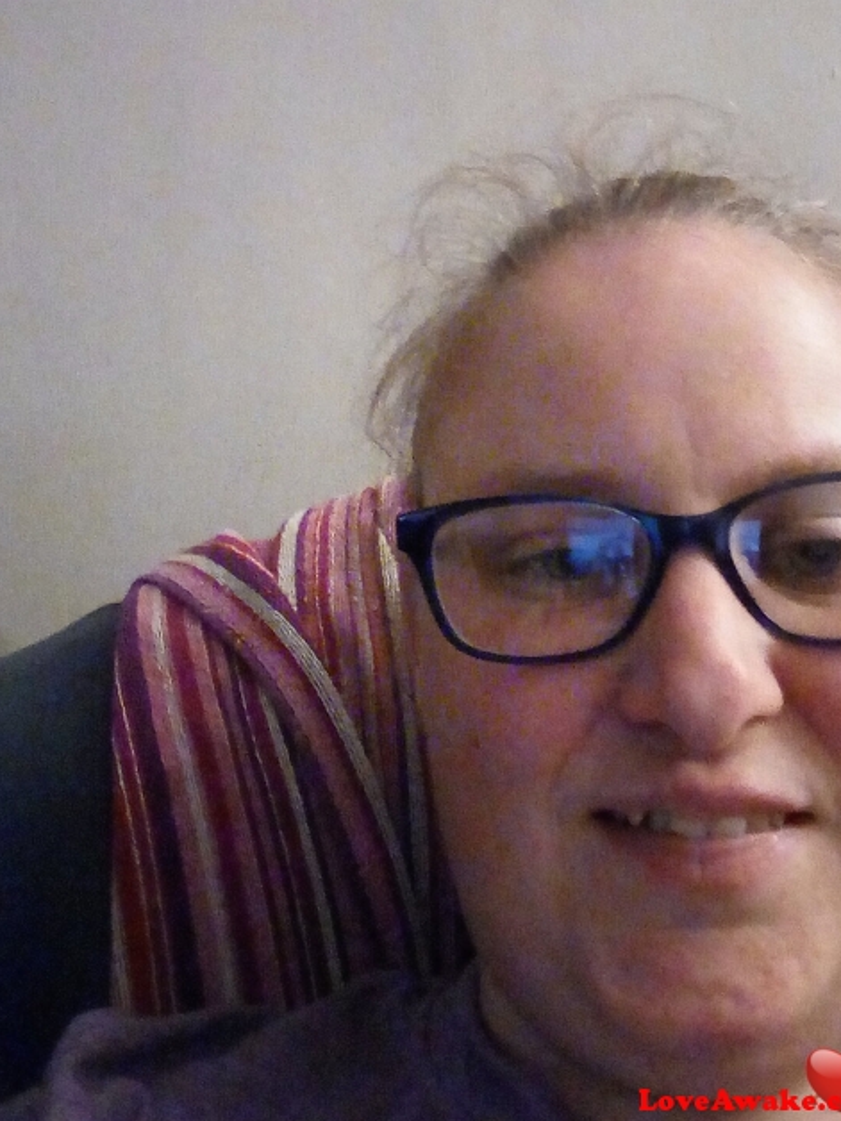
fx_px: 1263
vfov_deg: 47.8
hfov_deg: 36.8
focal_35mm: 39
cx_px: 437
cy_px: 507
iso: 842
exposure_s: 1/10
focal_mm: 2.9
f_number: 2.8
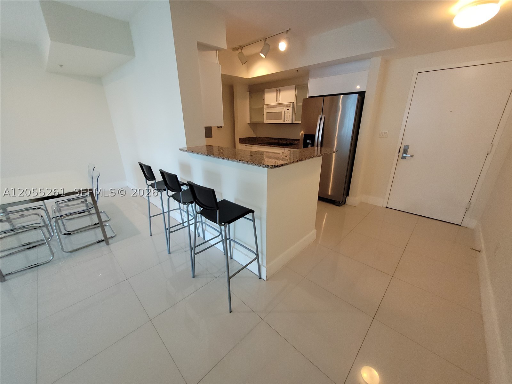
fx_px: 192
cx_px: 256
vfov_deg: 89.9
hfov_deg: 106.2
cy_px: 192
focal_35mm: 13
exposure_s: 1/60
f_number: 2.2
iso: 160
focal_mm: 1.74
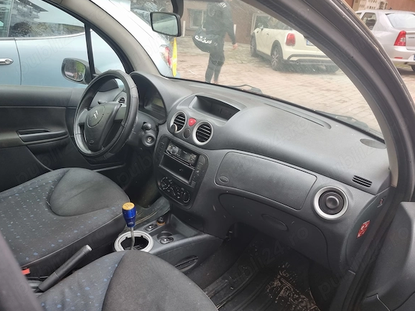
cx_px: 212
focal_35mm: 27
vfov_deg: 51.3
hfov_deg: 65.3
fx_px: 324
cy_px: 159
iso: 100
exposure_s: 1/100
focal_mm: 5.4
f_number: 1.8
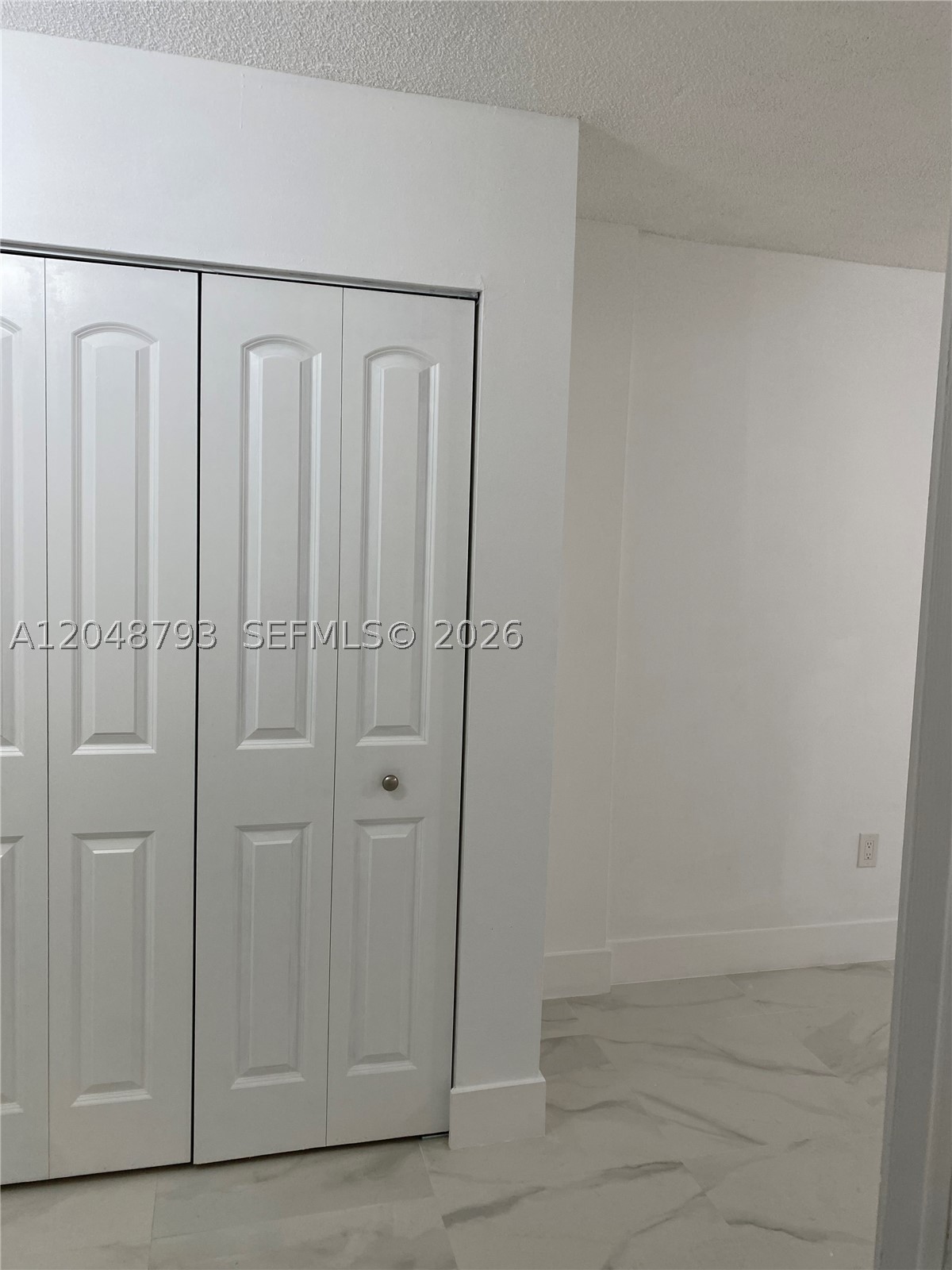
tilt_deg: -5.0
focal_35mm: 26
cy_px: 635
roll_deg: -1.5
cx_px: 476
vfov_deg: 67.3
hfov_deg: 53.1
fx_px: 953
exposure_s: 1/120
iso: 80
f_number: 1.8
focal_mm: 4.25
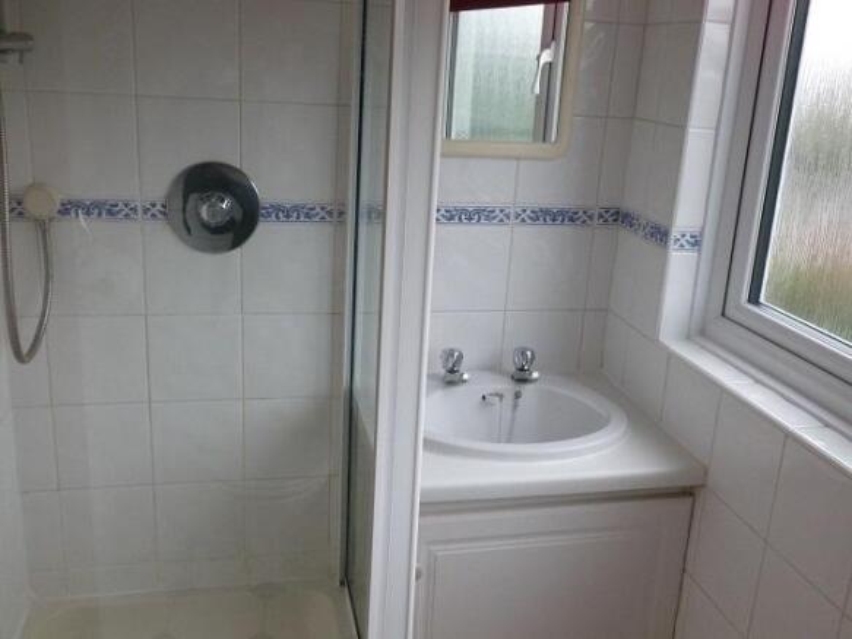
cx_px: 426
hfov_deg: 56.8
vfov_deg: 44.1
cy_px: 320
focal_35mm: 32
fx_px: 787
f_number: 3.5
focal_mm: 5.7
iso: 400
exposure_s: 1/60
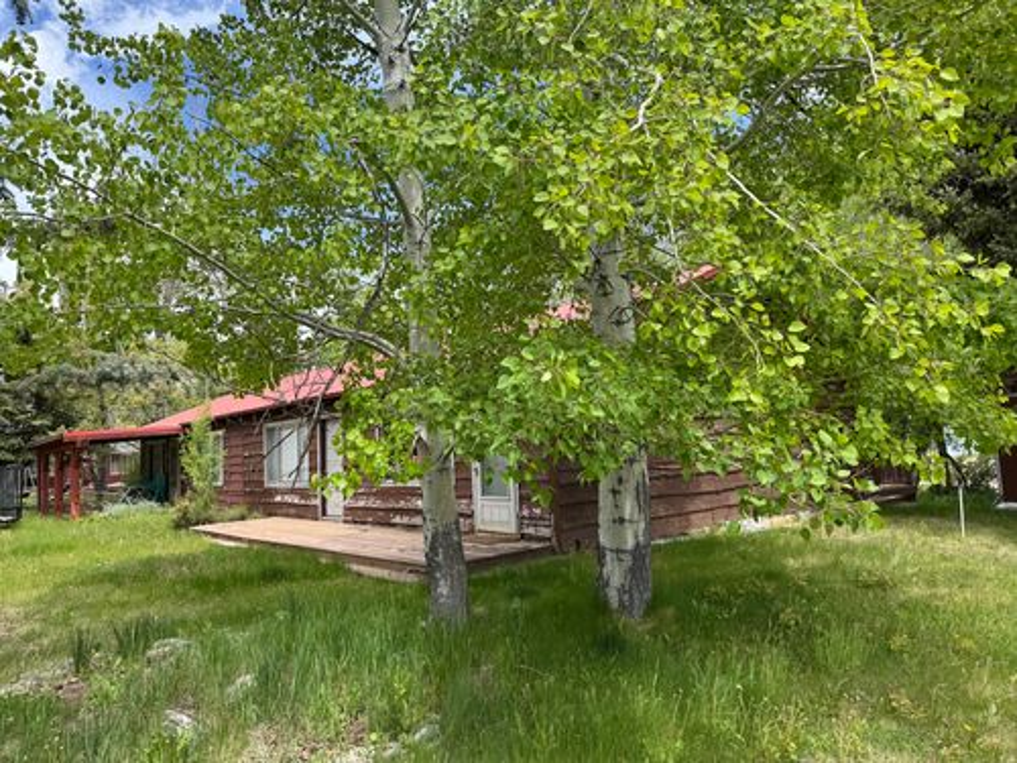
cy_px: 382
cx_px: 508
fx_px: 705
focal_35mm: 24
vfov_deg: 56.8
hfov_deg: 71.6
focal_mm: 6.76
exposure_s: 1/1193
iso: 80
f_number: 1.78
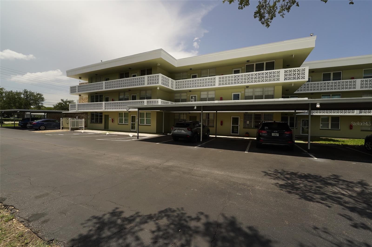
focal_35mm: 14
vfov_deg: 81.1
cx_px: 186
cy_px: 124
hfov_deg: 104.3
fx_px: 145
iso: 100
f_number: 11
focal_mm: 14
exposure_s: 1/250
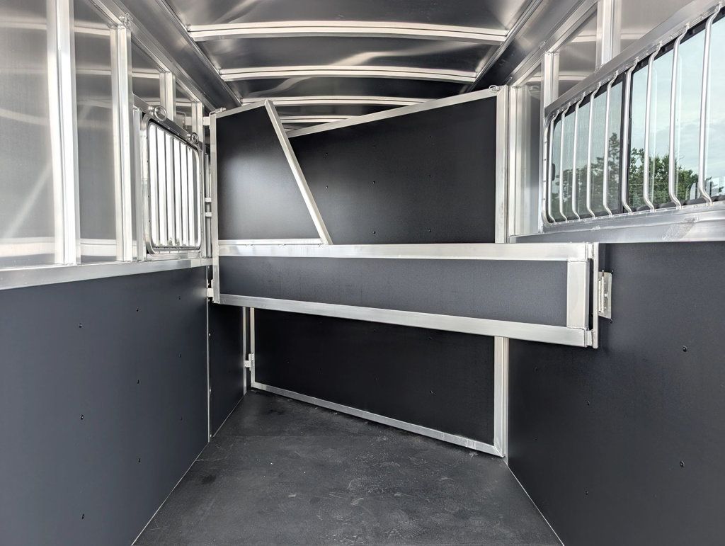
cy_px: 273
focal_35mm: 24
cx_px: 362
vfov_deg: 56.9
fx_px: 503
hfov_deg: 71.5
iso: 20
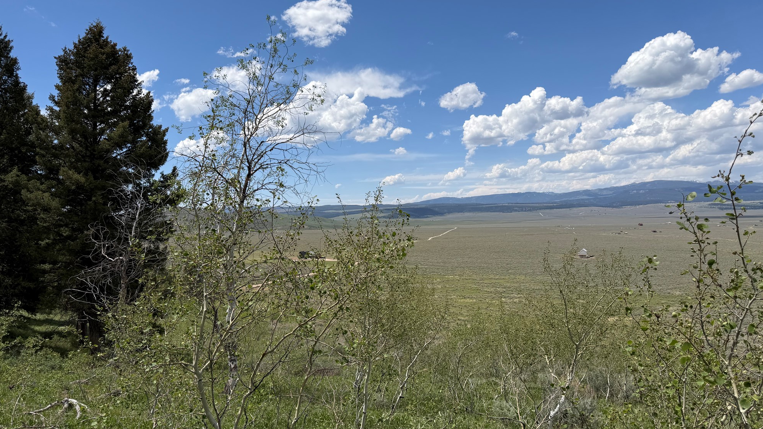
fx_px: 546
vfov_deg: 42.9
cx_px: 386
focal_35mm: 27
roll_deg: +2.7
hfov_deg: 69.9
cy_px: 230
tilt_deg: -1.9
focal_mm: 6.76
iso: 80
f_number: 1.78
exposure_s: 1/6173
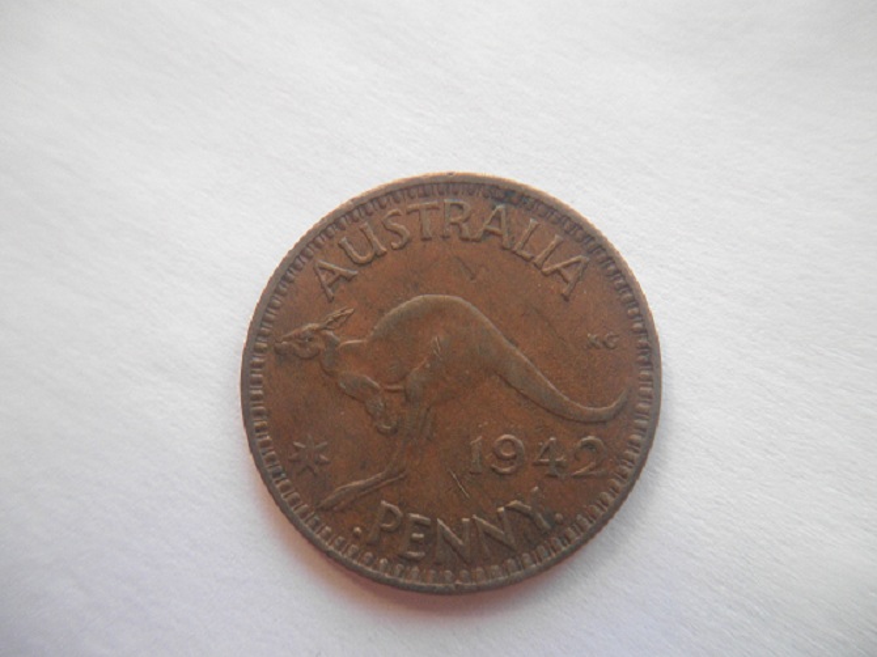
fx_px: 658
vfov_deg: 53.0
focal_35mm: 26
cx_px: 438
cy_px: 328
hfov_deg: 67.3
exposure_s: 1/30
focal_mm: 4.7
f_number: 2.6
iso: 125
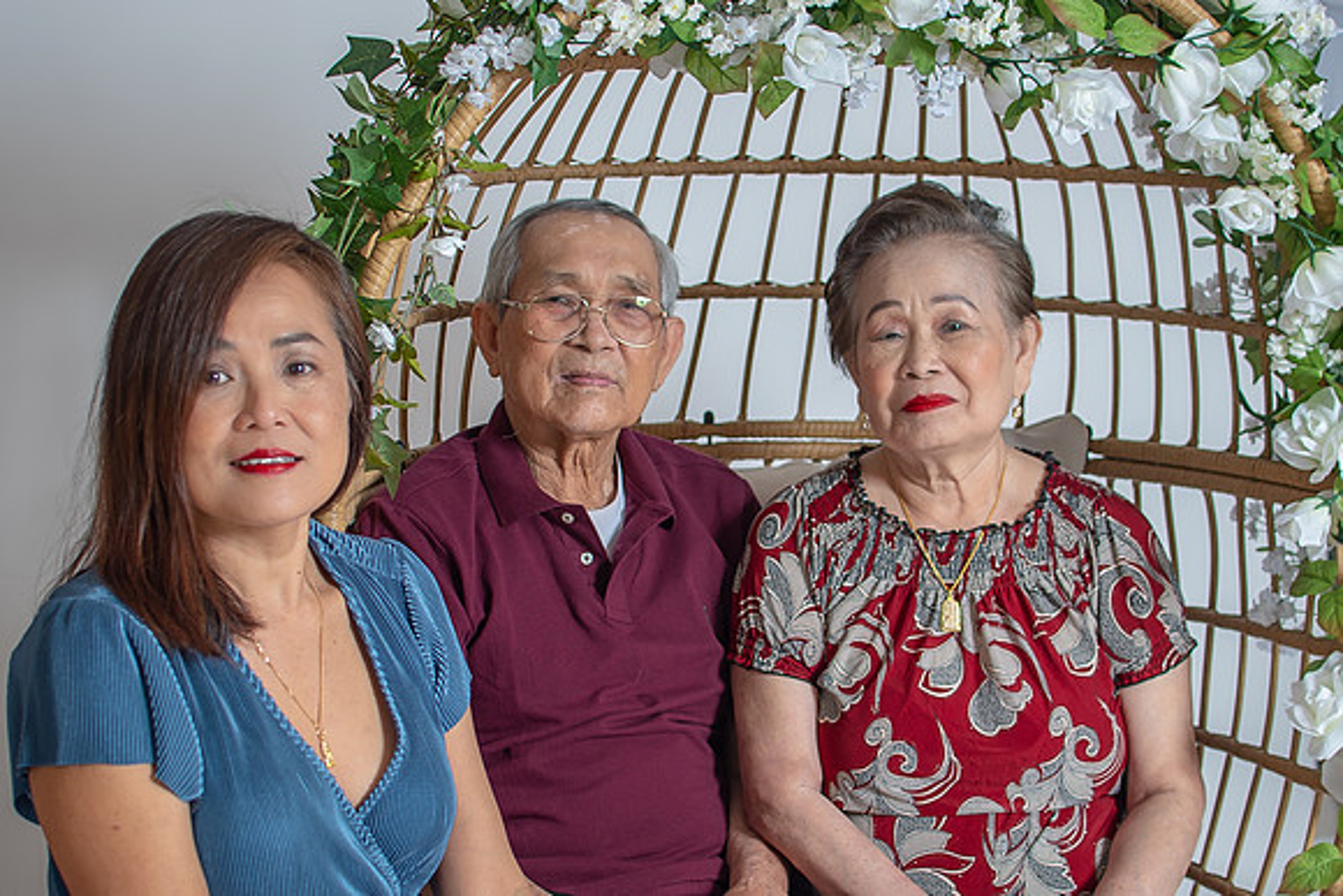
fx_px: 2563
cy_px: 487
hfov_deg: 29.4
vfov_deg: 19.8
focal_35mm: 69
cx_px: 663
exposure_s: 1/200
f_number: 3.2
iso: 100
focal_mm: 35
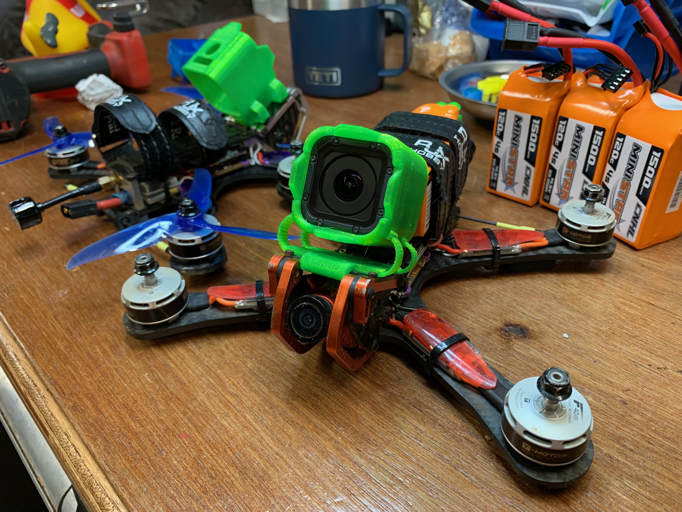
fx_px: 512
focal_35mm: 26
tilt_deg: -32.7
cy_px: 256
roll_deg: +2.9
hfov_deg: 67.3
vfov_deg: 53.1
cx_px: 341
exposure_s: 1/50
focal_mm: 4.25
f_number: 1.8
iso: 125
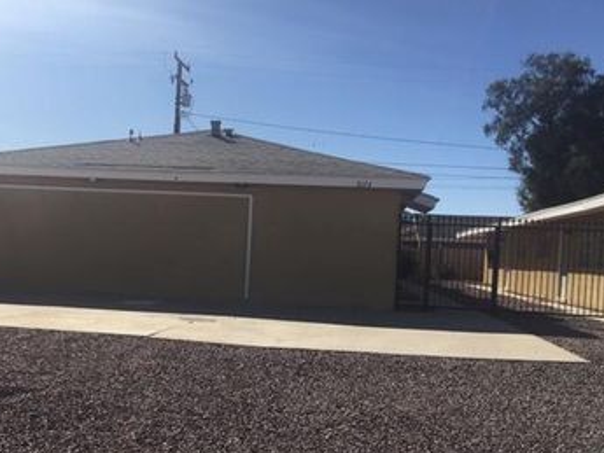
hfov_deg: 44.5
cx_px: 242
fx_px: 733
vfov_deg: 34.3
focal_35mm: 42
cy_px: 270
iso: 25
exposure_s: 1/2959
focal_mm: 4.15
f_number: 2.2
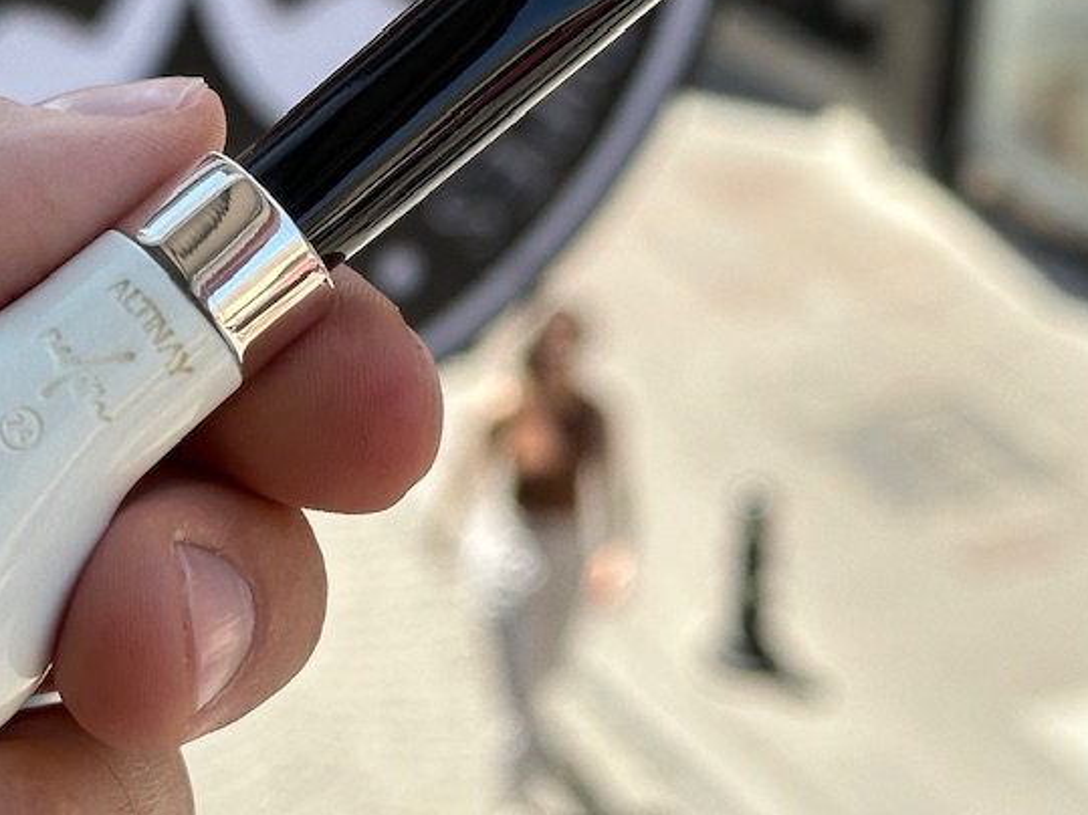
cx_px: 450
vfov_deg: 12.9
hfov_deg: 17.3
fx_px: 3582
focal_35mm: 114
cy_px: 105
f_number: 1.78
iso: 64
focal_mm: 6.86
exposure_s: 1/1323
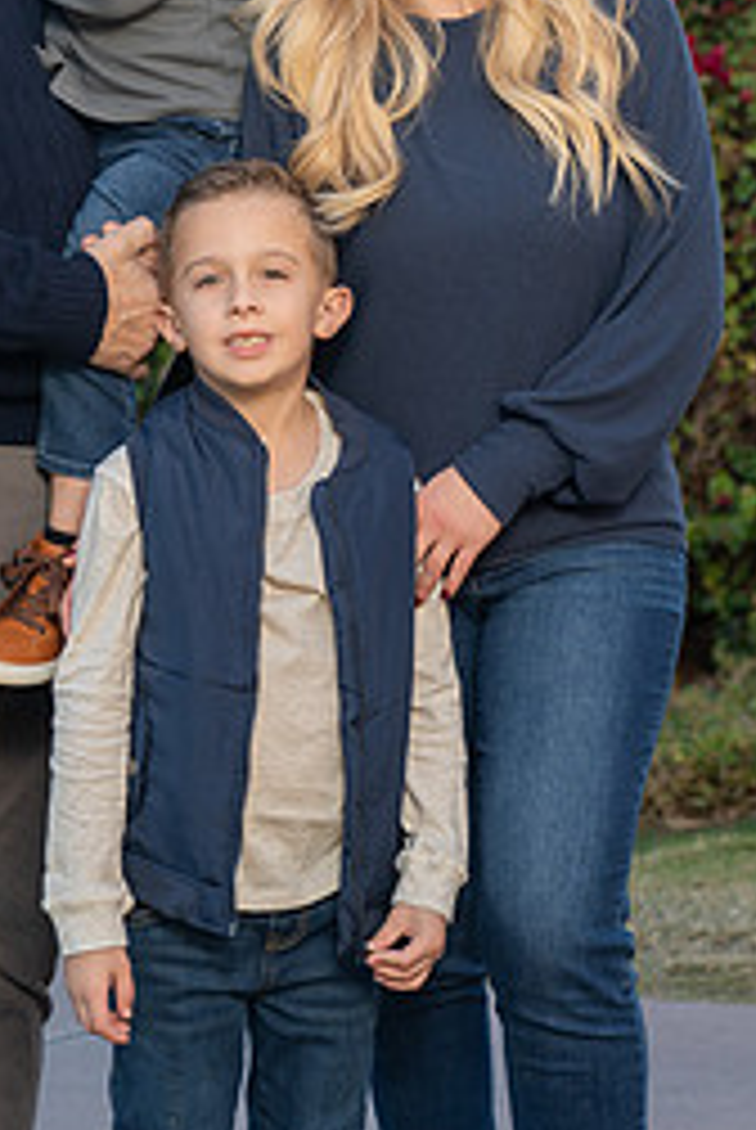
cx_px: 184
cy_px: 221
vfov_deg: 19.8
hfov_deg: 13.4
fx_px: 3204
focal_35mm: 102
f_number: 4
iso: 250
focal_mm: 57
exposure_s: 1/200
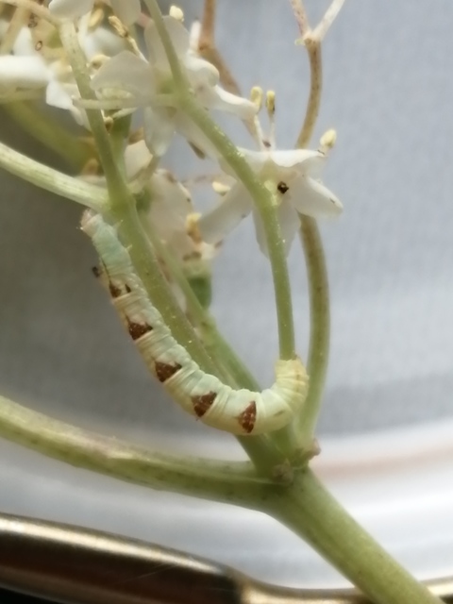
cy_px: 302
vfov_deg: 18.9
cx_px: 226
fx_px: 1815
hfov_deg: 14.2
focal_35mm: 104
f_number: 1.8
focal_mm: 3.46
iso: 50
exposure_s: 1/90
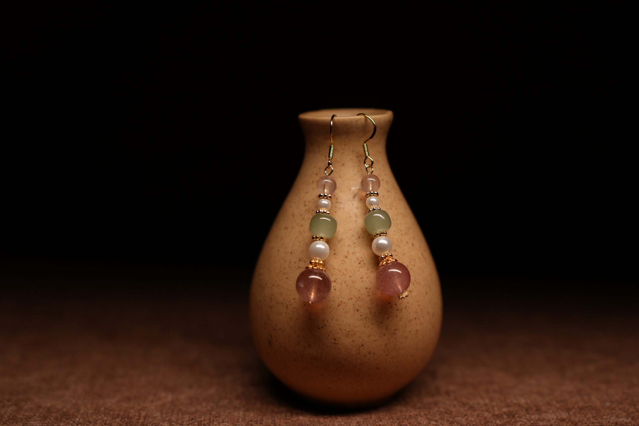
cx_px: 320
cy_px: 213
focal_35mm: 52
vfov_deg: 26.0
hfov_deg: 38.2
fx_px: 923
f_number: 2.2
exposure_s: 1/100
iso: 125
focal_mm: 35
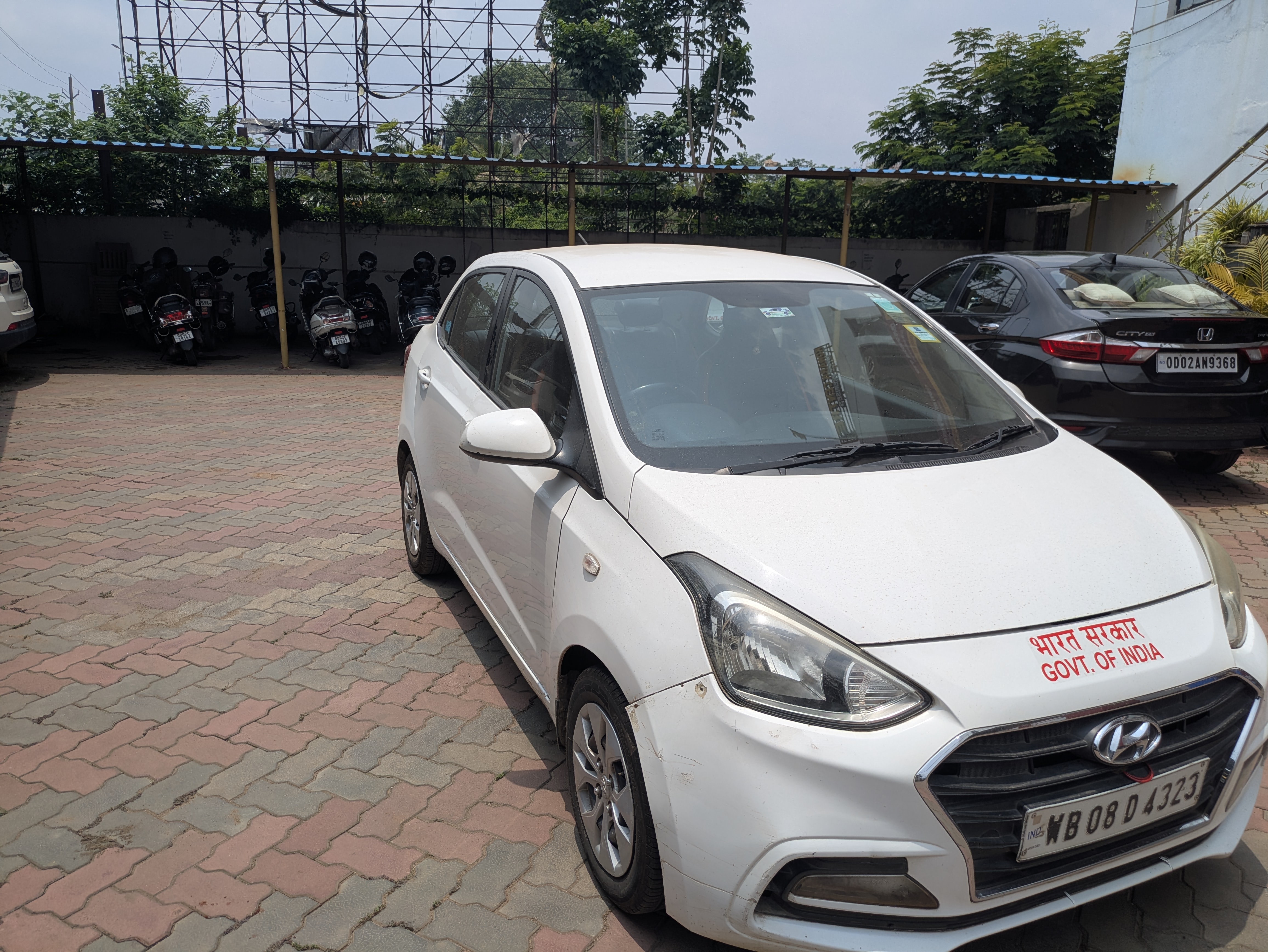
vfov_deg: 54.9
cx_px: 634
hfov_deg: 69.4
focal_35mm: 25
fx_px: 916
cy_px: 476
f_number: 1.89
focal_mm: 5.43
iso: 51
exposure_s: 1/3086
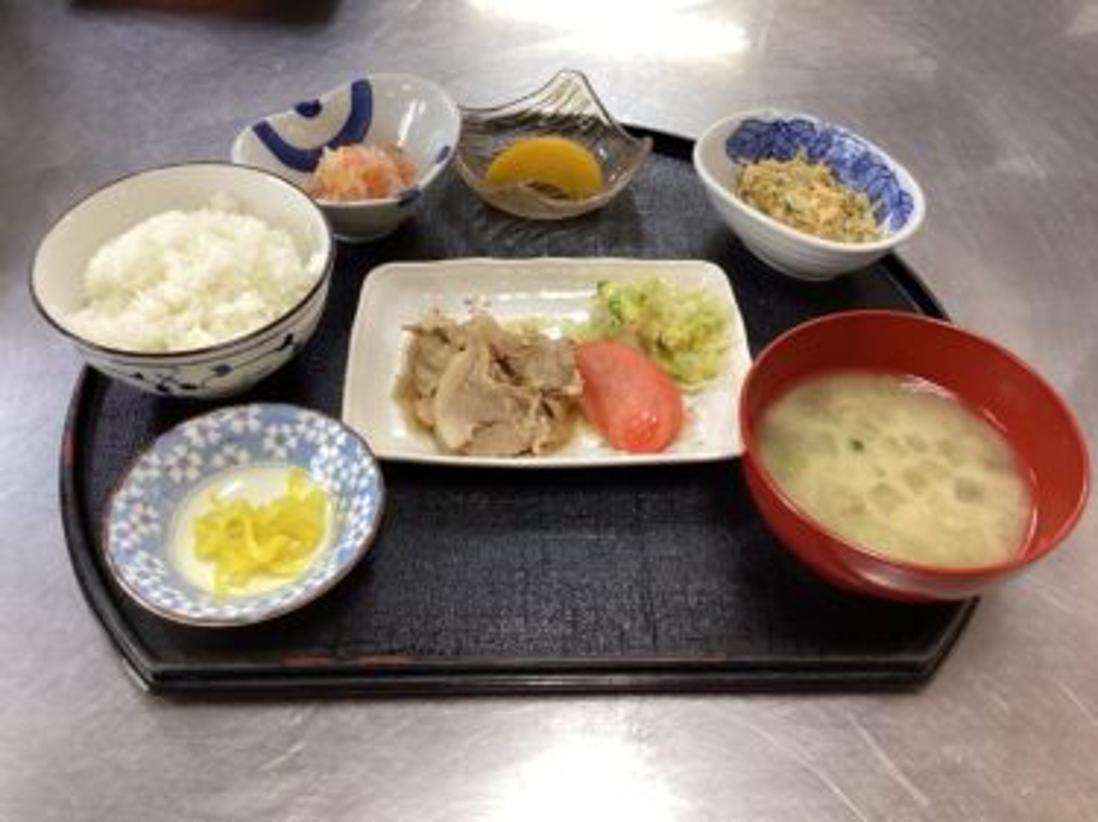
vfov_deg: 45.4
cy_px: 411
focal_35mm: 31
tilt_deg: -49.2
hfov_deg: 58.4
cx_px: 549
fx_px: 983
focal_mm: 3.3
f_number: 2.4
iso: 160
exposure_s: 1/60
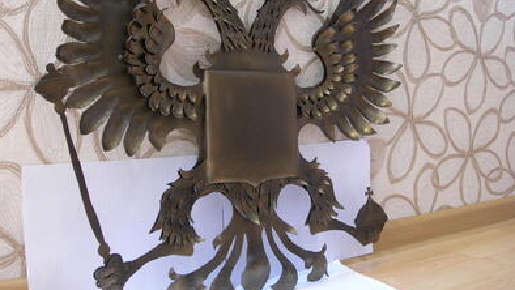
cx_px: 256
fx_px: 574
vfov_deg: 28.3
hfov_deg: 48.3
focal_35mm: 42
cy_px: 114
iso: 70
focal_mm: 7.8
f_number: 2.8
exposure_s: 1/3.8
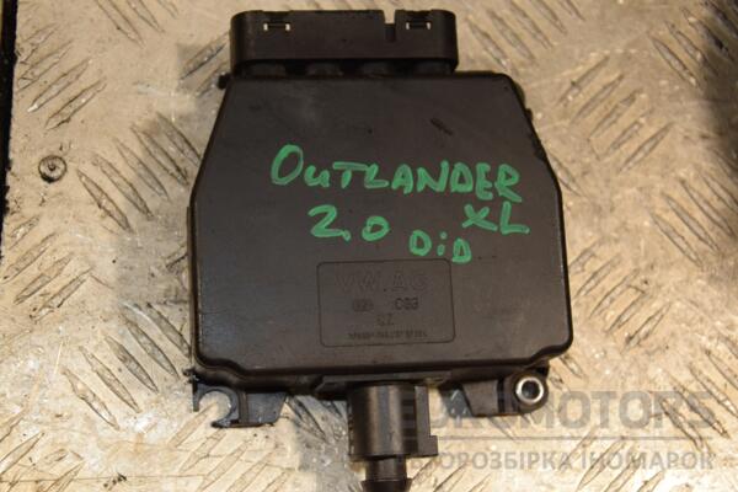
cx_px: 369
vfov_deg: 18.2
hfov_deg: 27.0
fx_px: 1537
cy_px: 246
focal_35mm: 75
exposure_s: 1/200
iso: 800
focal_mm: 50
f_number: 5
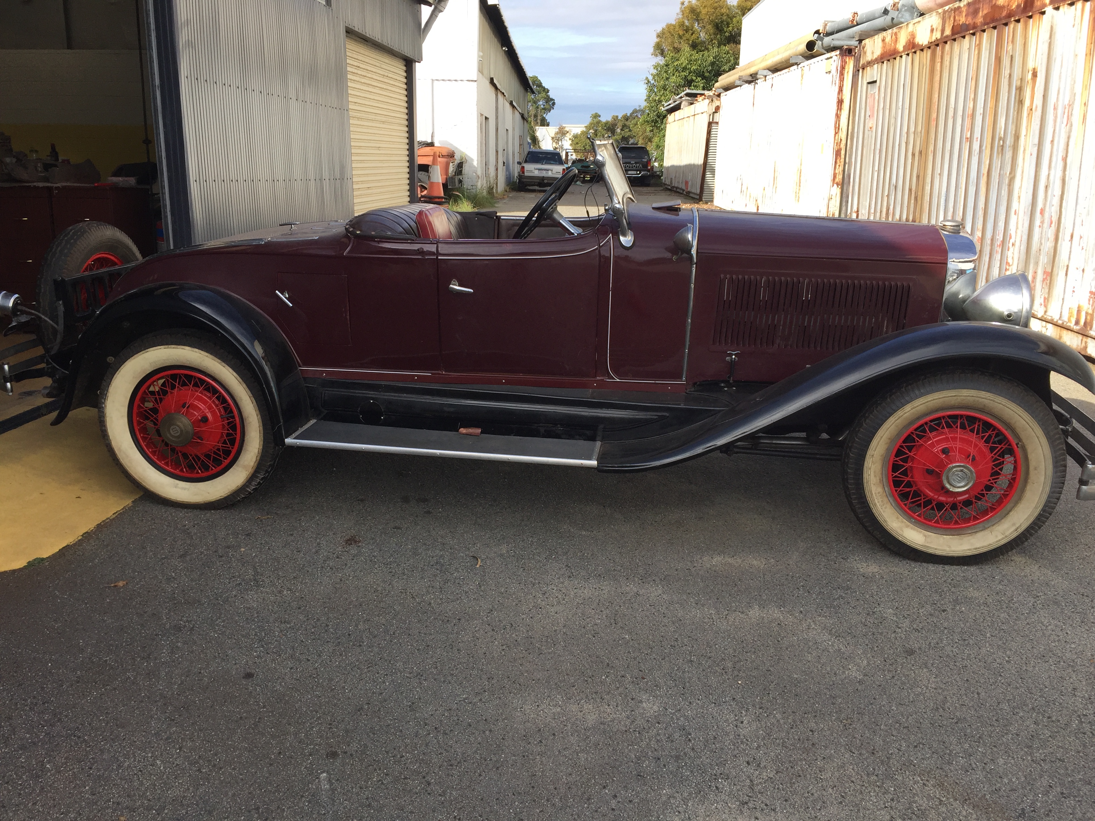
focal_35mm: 29
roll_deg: -1.4
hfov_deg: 61.7
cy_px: 410
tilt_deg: -14.0
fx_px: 917
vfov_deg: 48.2
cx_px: 548
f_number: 2.2
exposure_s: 1/824
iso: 32
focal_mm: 4.15
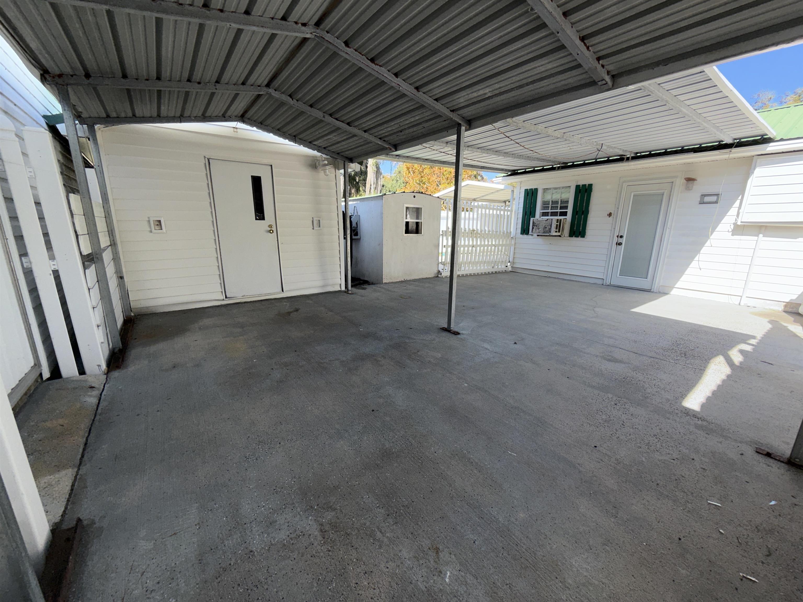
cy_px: 301
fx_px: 325
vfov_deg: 85.7
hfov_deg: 102.1
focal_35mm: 14
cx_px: 402
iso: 16
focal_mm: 2.22
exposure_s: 1/241
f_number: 2.2
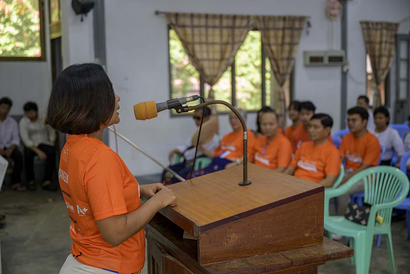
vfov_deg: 29.2
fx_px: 524
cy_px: 137
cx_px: 205
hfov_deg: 42.7
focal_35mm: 46
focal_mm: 46
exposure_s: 1/200
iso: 1000
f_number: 2.8
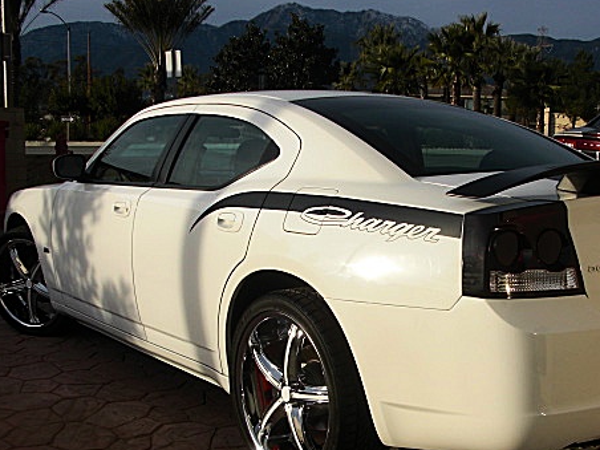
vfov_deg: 28.4
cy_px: 299
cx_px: 366
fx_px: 884
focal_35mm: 51
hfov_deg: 37.3
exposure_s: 1/160
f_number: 7.9
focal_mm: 6.3
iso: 50
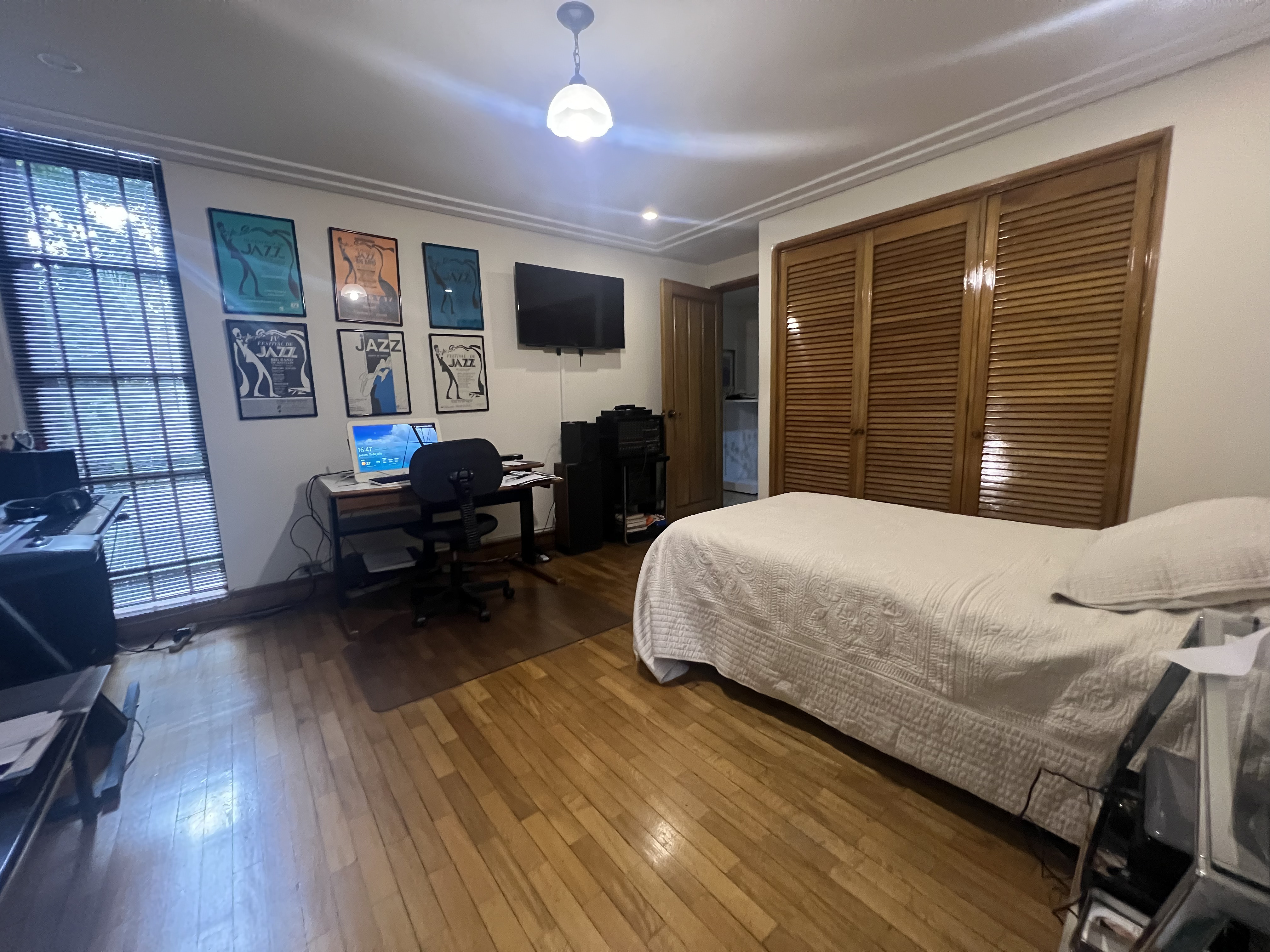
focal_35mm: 13
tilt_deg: -8.9
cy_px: 476
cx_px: 635
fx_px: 477
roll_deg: +1.4
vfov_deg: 89.9
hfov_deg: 106.2
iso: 800
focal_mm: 1.57
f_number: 1.8
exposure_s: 1/60
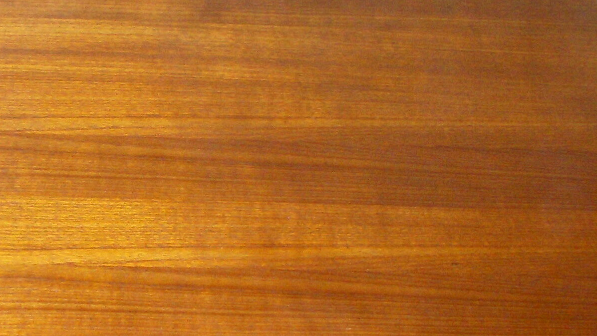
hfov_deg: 18.4
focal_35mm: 113
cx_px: -12
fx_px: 1789
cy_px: 253
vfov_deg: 10.7
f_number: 3.3
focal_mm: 6.3
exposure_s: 1/80
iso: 250
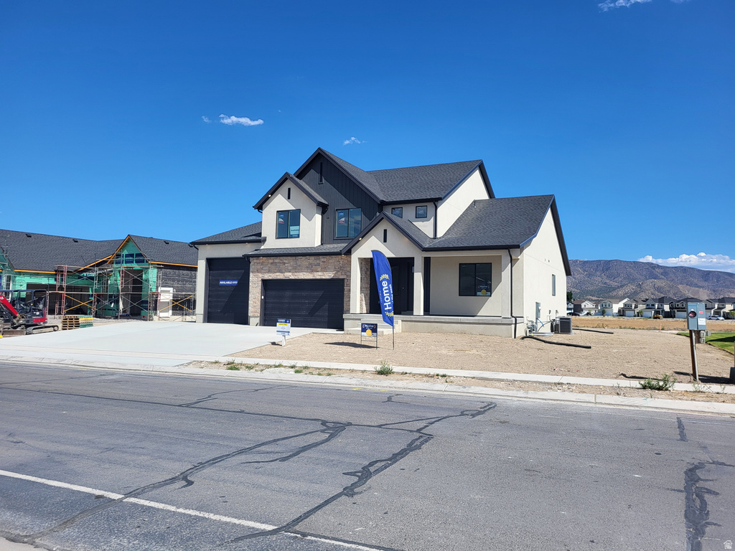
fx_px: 552
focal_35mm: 26
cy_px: 276
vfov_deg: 53.1
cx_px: 368
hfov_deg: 67.3
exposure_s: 1/3026
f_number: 1.8
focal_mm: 5.4
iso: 40
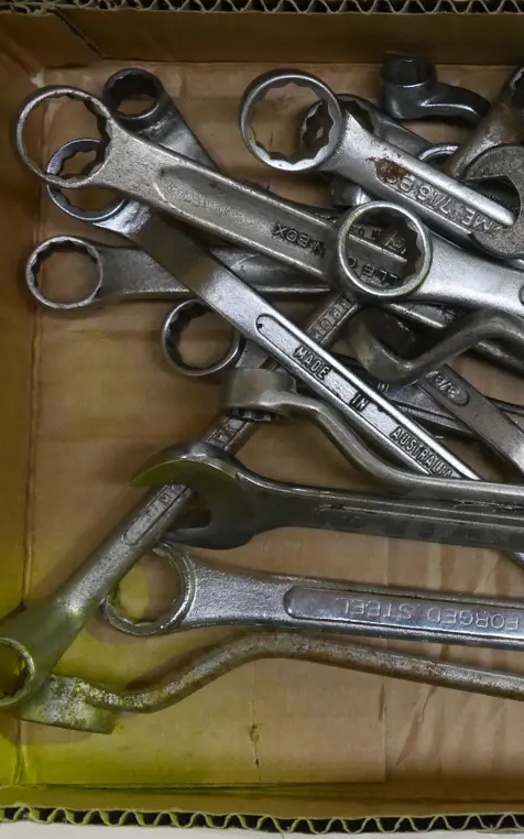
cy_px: 420
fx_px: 1760
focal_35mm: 77
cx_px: 553
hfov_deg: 16.5
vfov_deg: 26.8
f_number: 5.3
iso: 3200
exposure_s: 1/50
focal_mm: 27
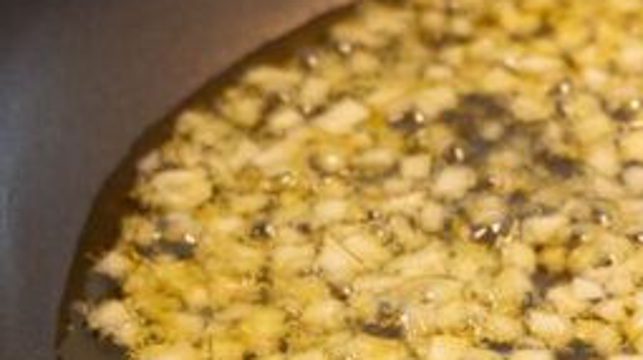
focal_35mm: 126
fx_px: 2147
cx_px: 686
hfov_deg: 16.6
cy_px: 209
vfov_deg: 9.6
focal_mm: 23
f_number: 3.4
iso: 1600
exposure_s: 1/60
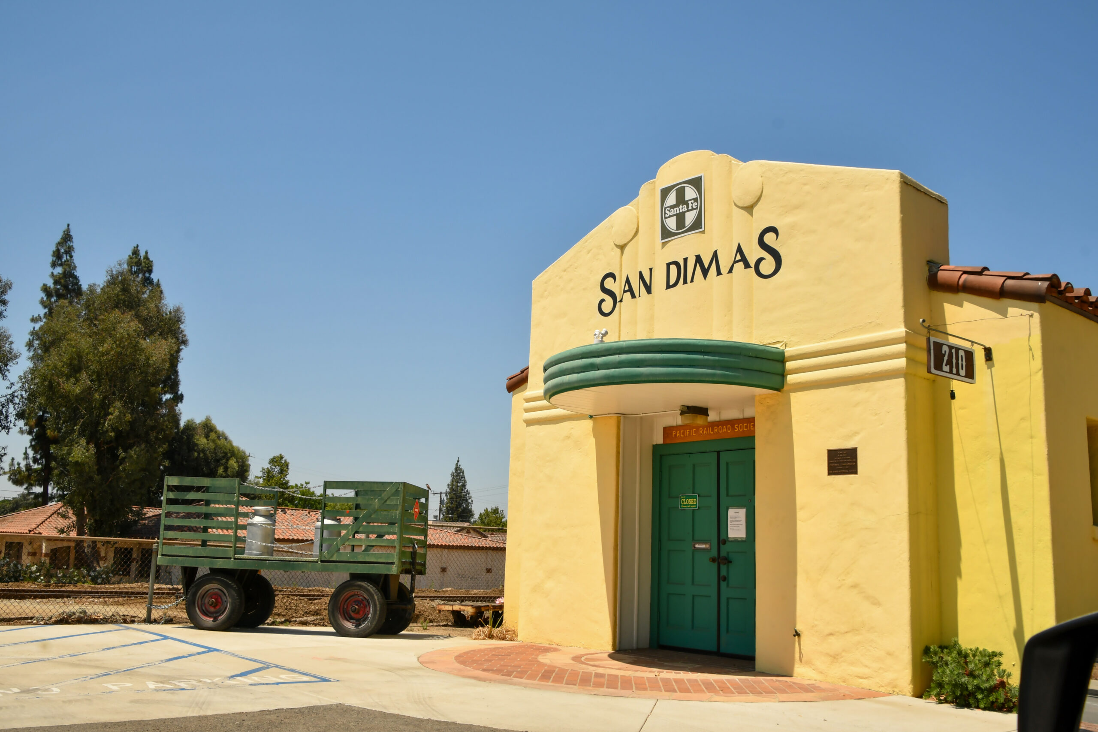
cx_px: 549
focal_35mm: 31
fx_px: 945
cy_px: 366
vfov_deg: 42.3
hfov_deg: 60.3
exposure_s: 1/500
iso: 250
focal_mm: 21
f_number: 11
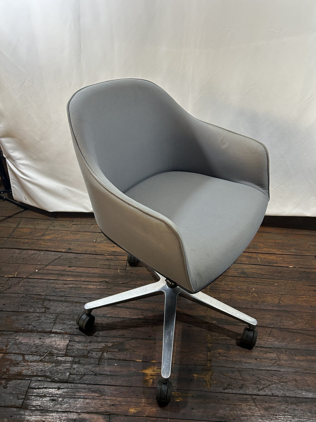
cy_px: 211
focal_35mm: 26
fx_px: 316
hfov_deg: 53.1
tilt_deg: -33.6
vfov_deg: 67.3
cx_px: 158
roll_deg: -3.1
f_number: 1.5
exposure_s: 1/60
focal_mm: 5.7
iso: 200
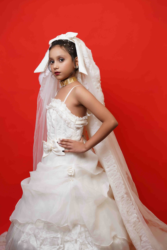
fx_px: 348
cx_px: 84
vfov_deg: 39.6
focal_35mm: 50
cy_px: 125
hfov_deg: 27.0
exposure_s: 1/250
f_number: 2.8
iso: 320
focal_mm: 50
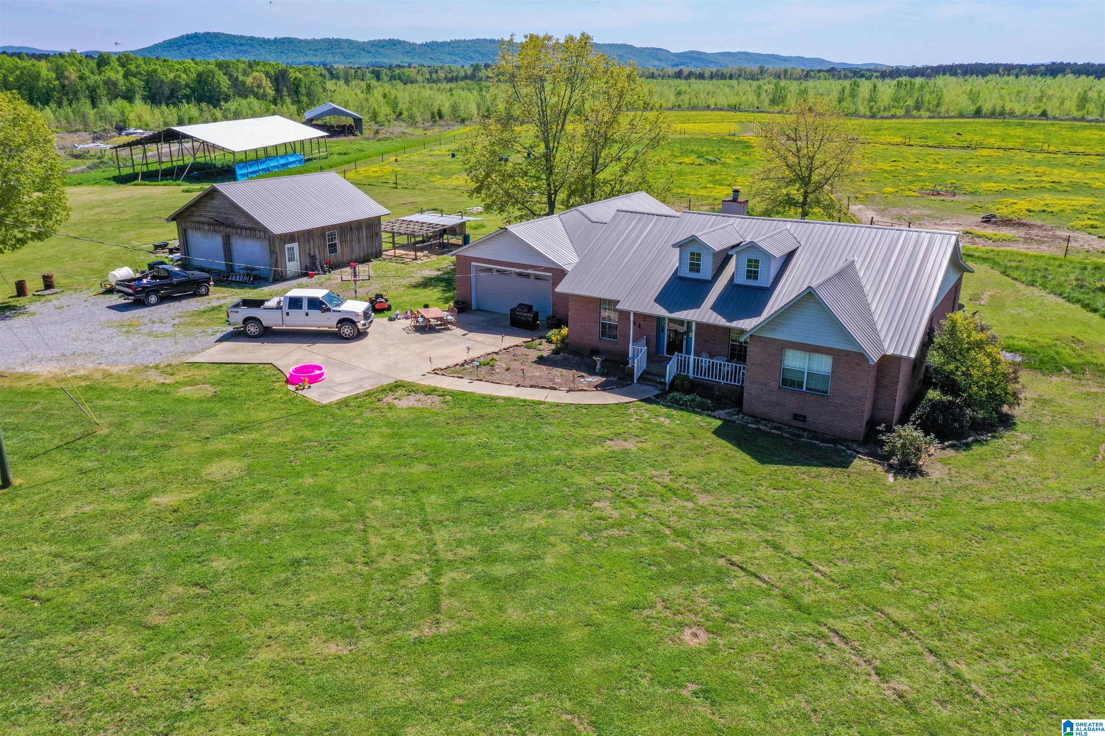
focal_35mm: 28
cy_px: 368
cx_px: 552
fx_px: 859
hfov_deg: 65.5
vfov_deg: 46.4
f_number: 10
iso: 100
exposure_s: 1/120
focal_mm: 10.26
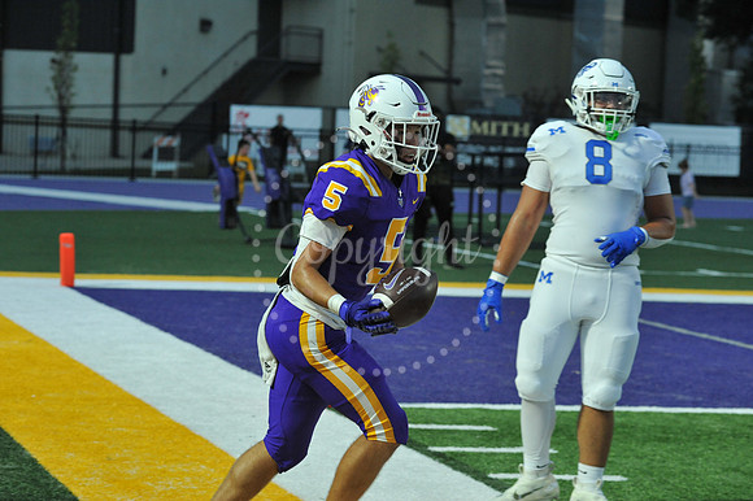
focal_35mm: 125
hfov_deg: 16.4
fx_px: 2613
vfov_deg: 11.0
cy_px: 250
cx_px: 376
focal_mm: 125
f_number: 6.3
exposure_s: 1/400
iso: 2500
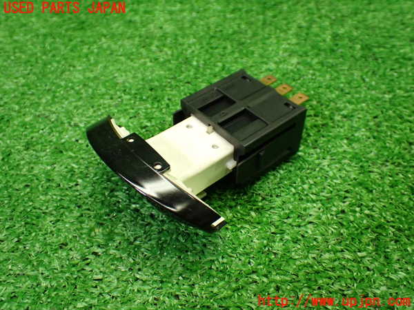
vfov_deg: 39.7
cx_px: 207
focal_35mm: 36
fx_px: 431
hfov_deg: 51.4
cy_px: 155
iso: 640
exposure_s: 1/160
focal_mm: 6.37
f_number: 2.5
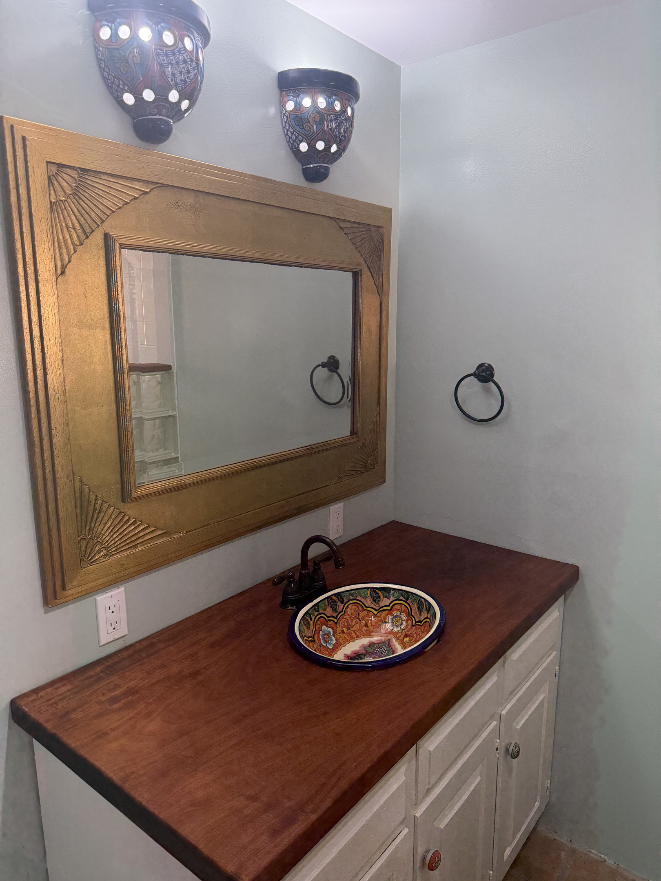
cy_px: 440
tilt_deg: -11.5
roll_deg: -0.2
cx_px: 330
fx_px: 611
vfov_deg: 71.6
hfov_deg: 56.8
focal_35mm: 24
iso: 250
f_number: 1.78
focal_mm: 6.76
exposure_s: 1/120
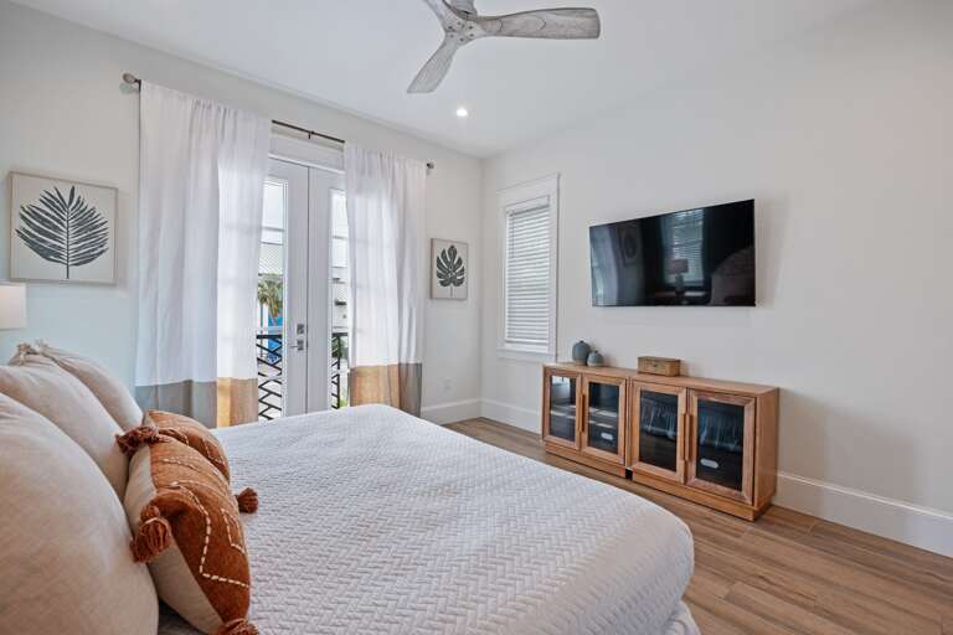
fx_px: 397
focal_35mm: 15
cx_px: 476
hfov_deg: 100.4
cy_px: 318
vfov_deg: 77.3
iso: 640
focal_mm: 10
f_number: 6.4
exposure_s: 1/60
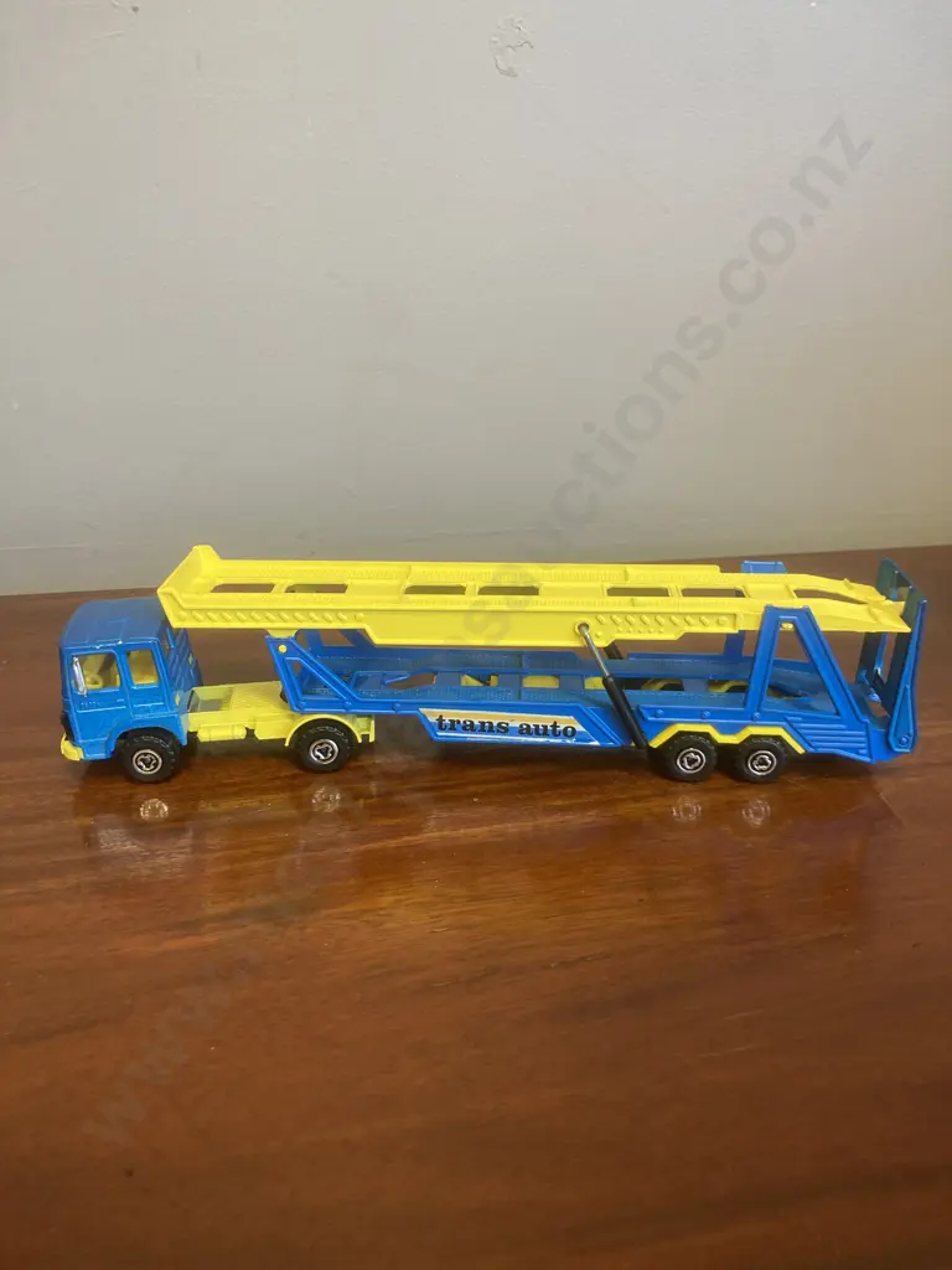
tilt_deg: -22.7
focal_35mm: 28
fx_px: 1027
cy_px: 635
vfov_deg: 63.4
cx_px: 476
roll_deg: -1.1
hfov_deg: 49.7
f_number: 1.8
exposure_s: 1/50
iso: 125
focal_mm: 3.99
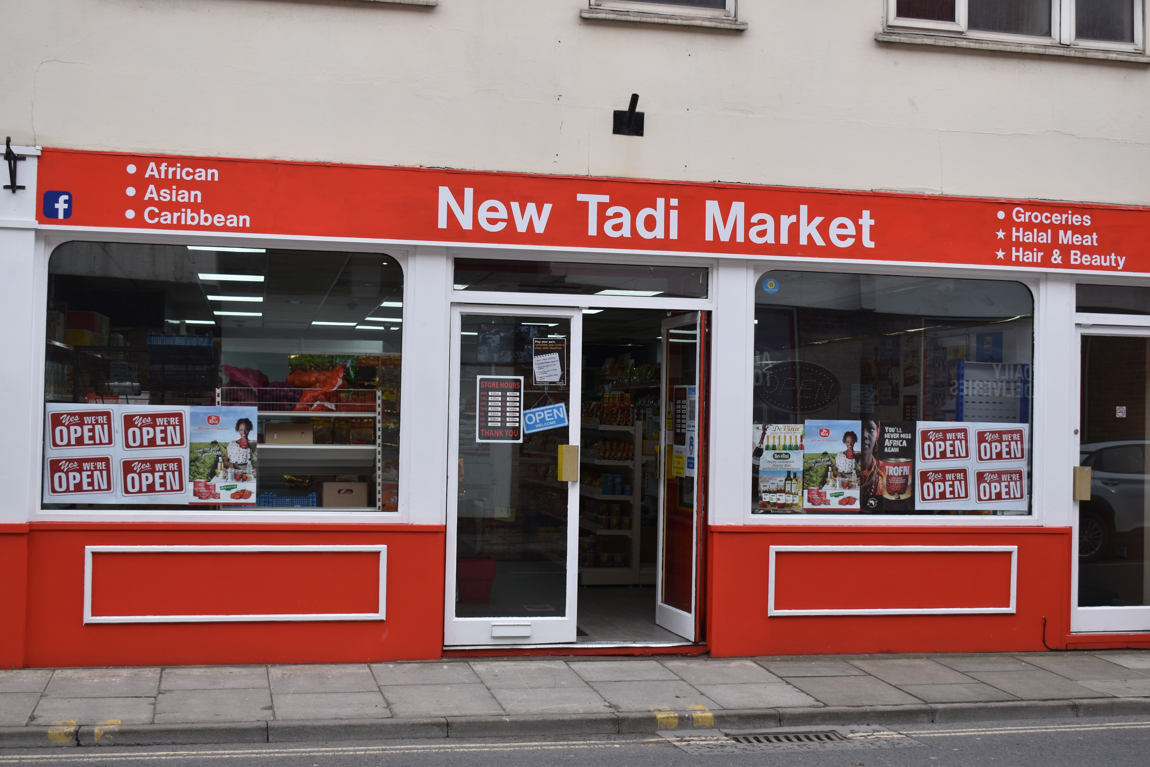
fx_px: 1485
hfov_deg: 42.3
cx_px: 575
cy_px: 384
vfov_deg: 28.9
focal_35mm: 46
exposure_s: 1/250
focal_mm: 31
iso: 200
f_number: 5.6
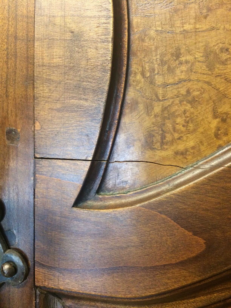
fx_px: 258
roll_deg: +0.3
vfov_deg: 61.7
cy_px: 154
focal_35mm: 29
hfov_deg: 48.2
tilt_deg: -7.5
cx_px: 116
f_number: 2.2
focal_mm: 4.15
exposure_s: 1/33
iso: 320
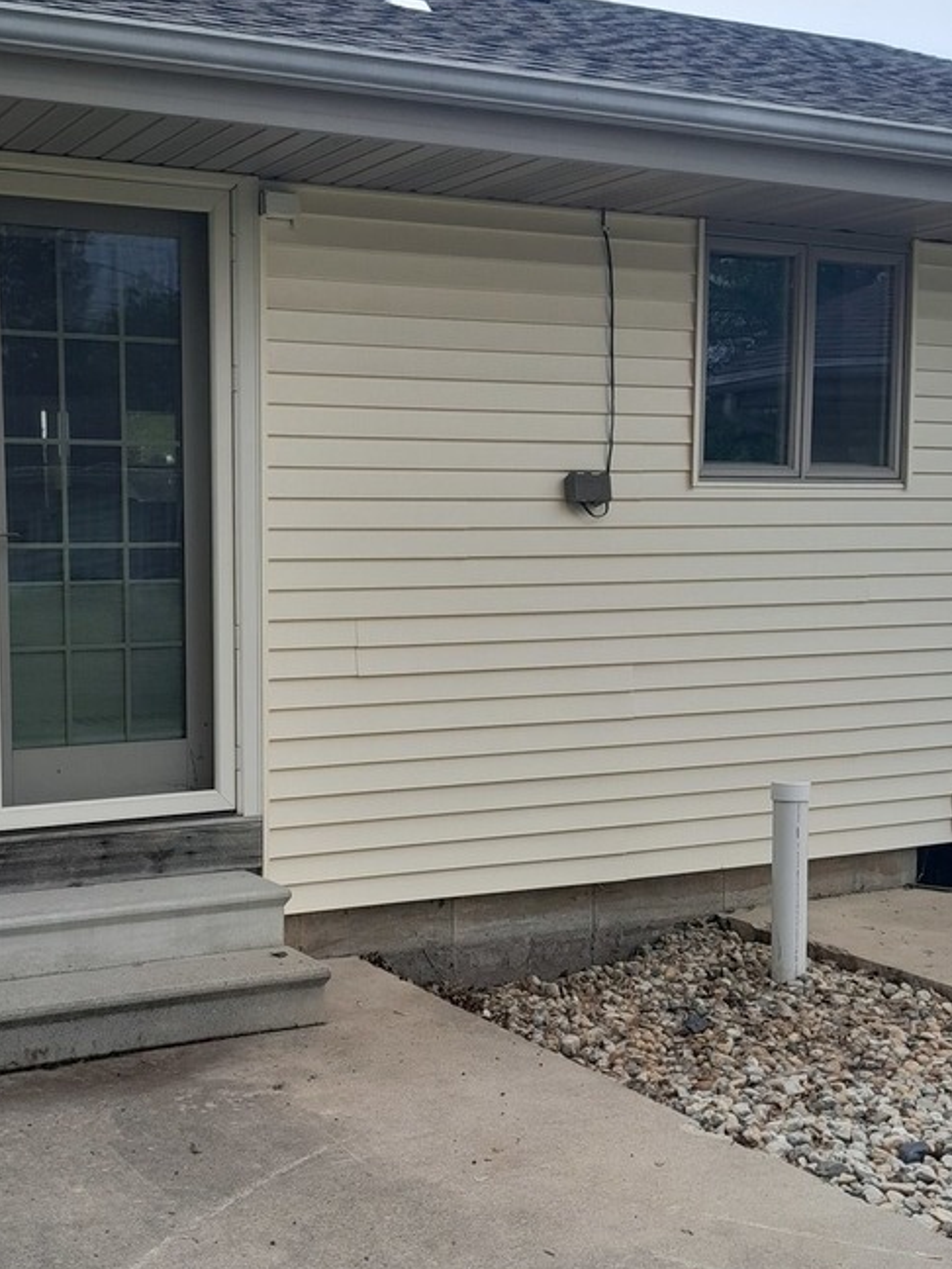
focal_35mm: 45
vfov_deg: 42.1
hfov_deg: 31.8
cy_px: 656
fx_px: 1650
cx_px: 286
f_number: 1.8
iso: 40
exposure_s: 1/184
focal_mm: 4
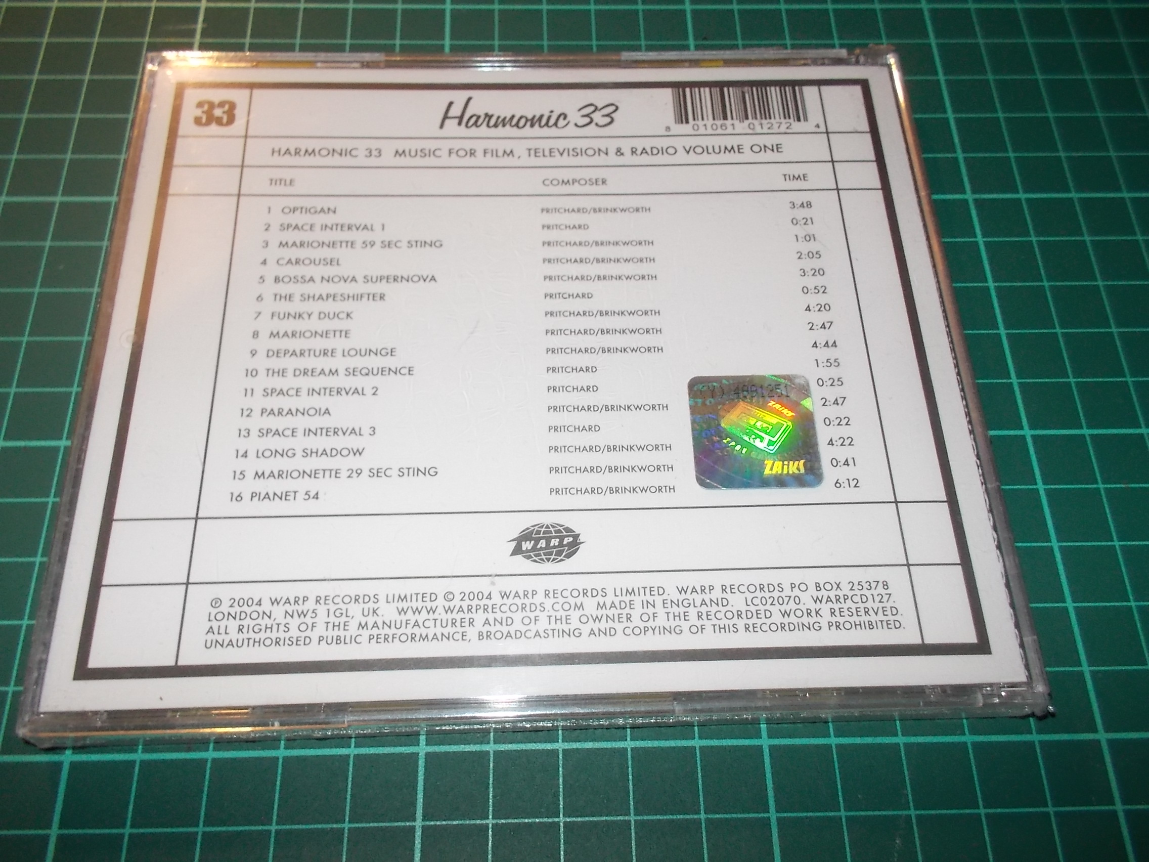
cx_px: 574
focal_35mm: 29
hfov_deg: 61.7
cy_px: 431
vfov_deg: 48.2
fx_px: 963
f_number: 3.3
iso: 200
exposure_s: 1/30
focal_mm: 4.1
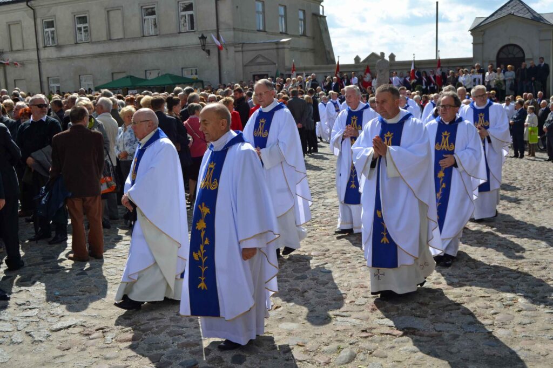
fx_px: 599
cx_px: 276
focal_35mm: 39
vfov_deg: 34.2
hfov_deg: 49.6
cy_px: 184
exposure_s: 1/250
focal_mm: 26
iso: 100
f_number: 8
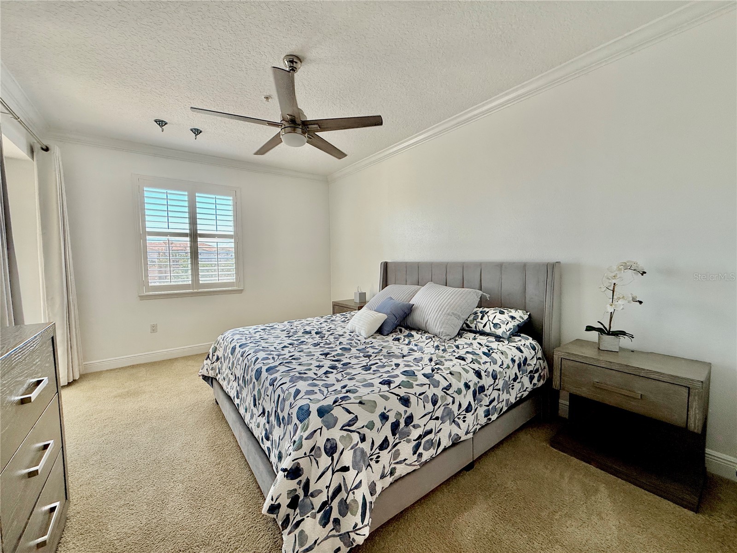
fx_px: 298
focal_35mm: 14
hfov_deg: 102.1
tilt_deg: -2.3
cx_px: 368
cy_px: 276
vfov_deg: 85.7
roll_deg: -0.3
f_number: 2.2
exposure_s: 1/136
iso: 64
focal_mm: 2.22
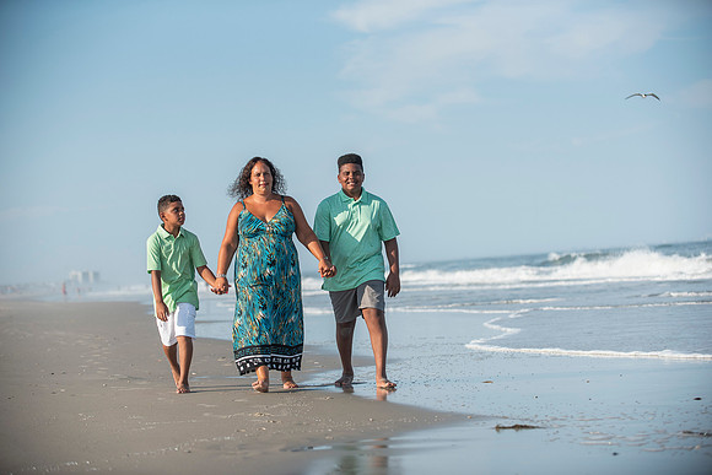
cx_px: 356
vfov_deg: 14.4
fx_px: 1879
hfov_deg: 21.5
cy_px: 238
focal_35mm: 95
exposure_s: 1/4000
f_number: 3.5
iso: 250
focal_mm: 95
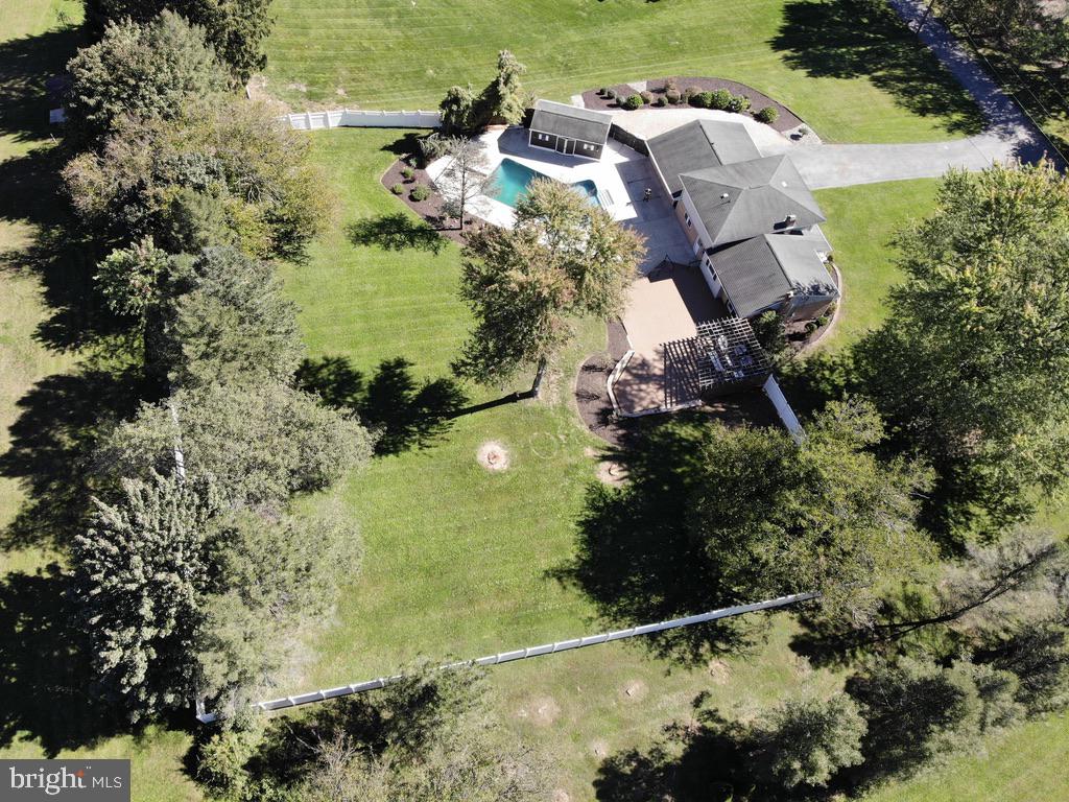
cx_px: 534
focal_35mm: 24
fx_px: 741
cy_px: 401
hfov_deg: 71.6
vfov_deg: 56.8
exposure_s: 1/306
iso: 102
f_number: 2.8
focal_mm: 4.5
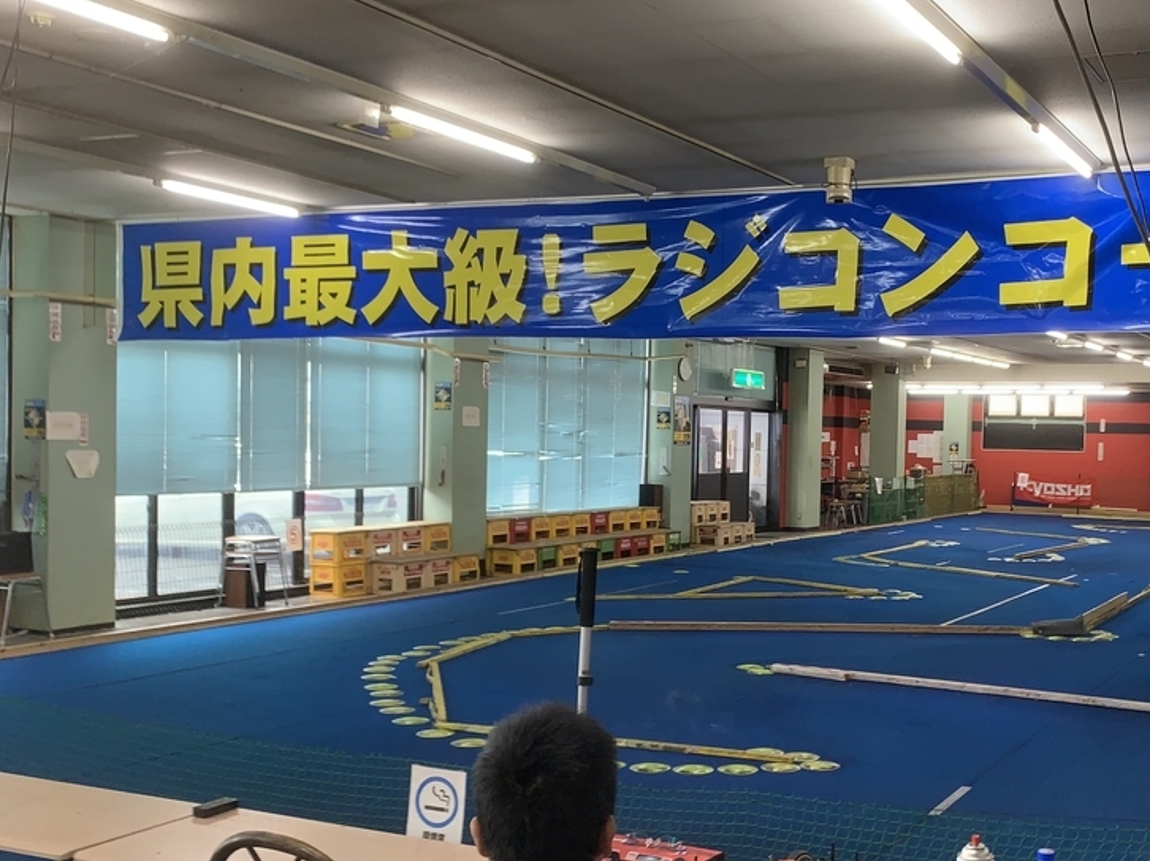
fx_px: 1428
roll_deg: -2.4
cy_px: 484
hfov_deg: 43.3
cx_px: 767
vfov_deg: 33.5
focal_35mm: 43
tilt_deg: -1.0
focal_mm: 4.25
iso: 64
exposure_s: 1/60
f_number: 1.8
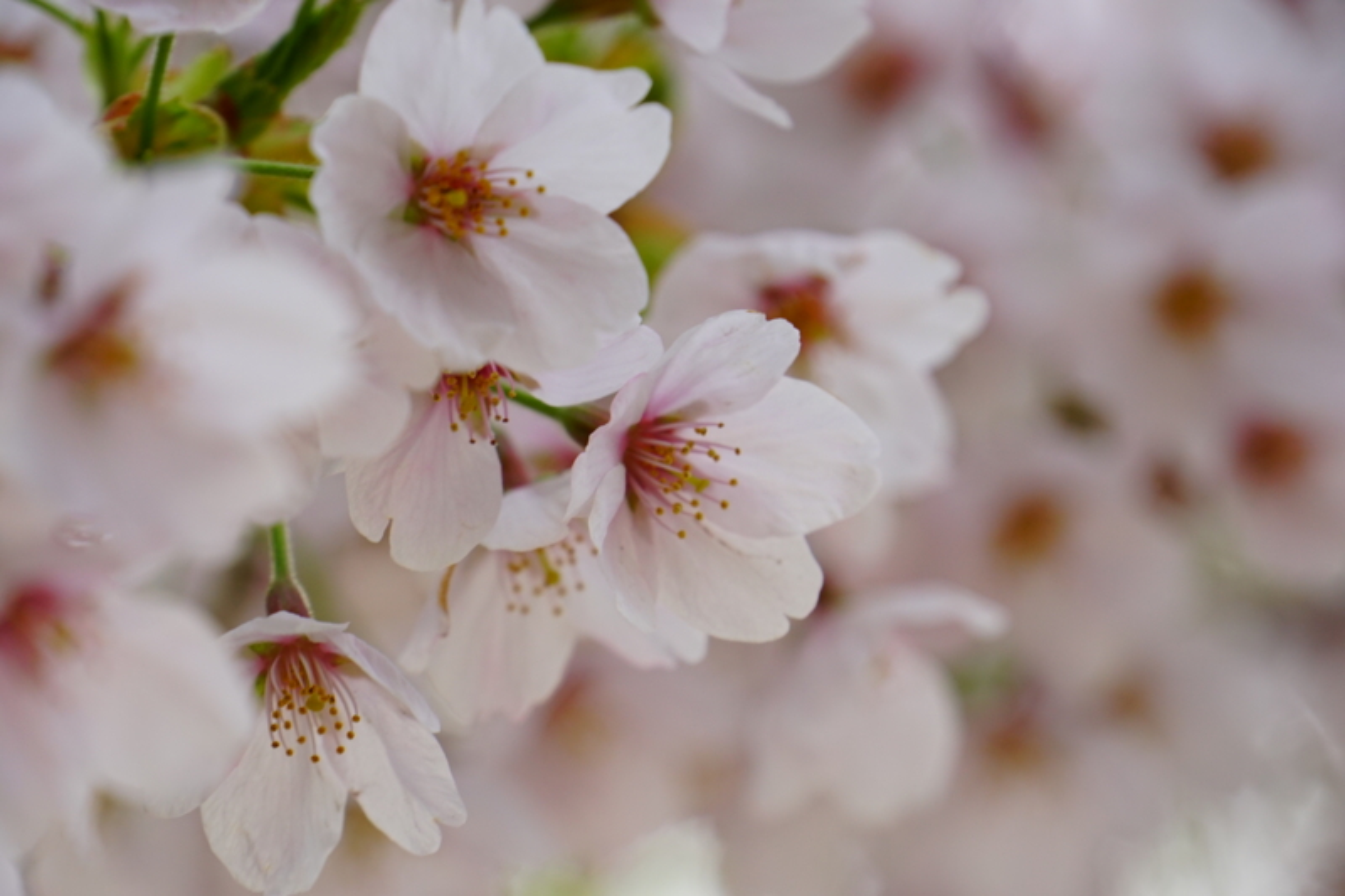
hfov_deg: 8.8
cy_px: 448
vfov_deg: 5.9
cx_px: 672
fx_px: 8740
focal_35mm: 234
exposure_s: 1/250
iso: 320
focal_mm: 156
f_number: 6.3
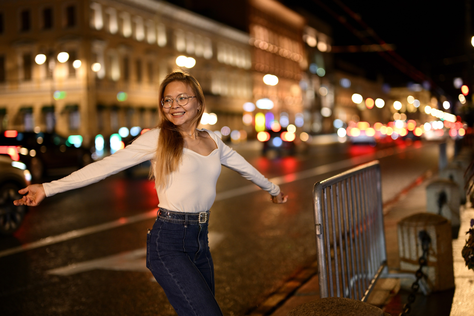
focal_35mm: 50
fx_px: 658
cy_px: 158
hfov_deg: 39.6
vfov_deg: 27.0
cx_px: 237
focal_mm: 50
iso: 560
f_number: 1.2
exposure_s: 1/200
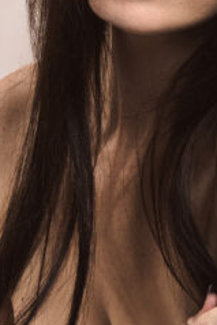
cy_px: 90
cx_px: 189
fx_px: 2365
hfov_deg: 5.2
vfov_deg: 7.8
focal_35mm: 262
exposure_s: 1/160
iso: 200
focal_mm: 61
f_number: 8
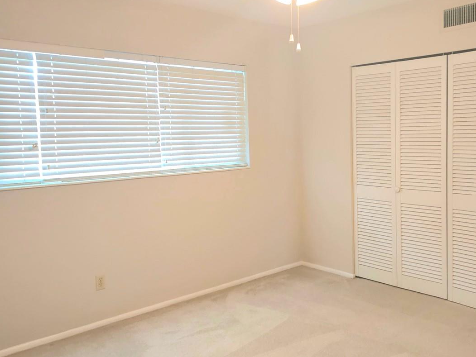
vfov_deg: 40.7
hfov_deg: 52.5
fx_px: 481
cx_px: 264
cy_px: 160
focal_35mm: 35
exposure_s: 1/60.2
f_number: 1.7
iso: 160
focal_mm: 6.3
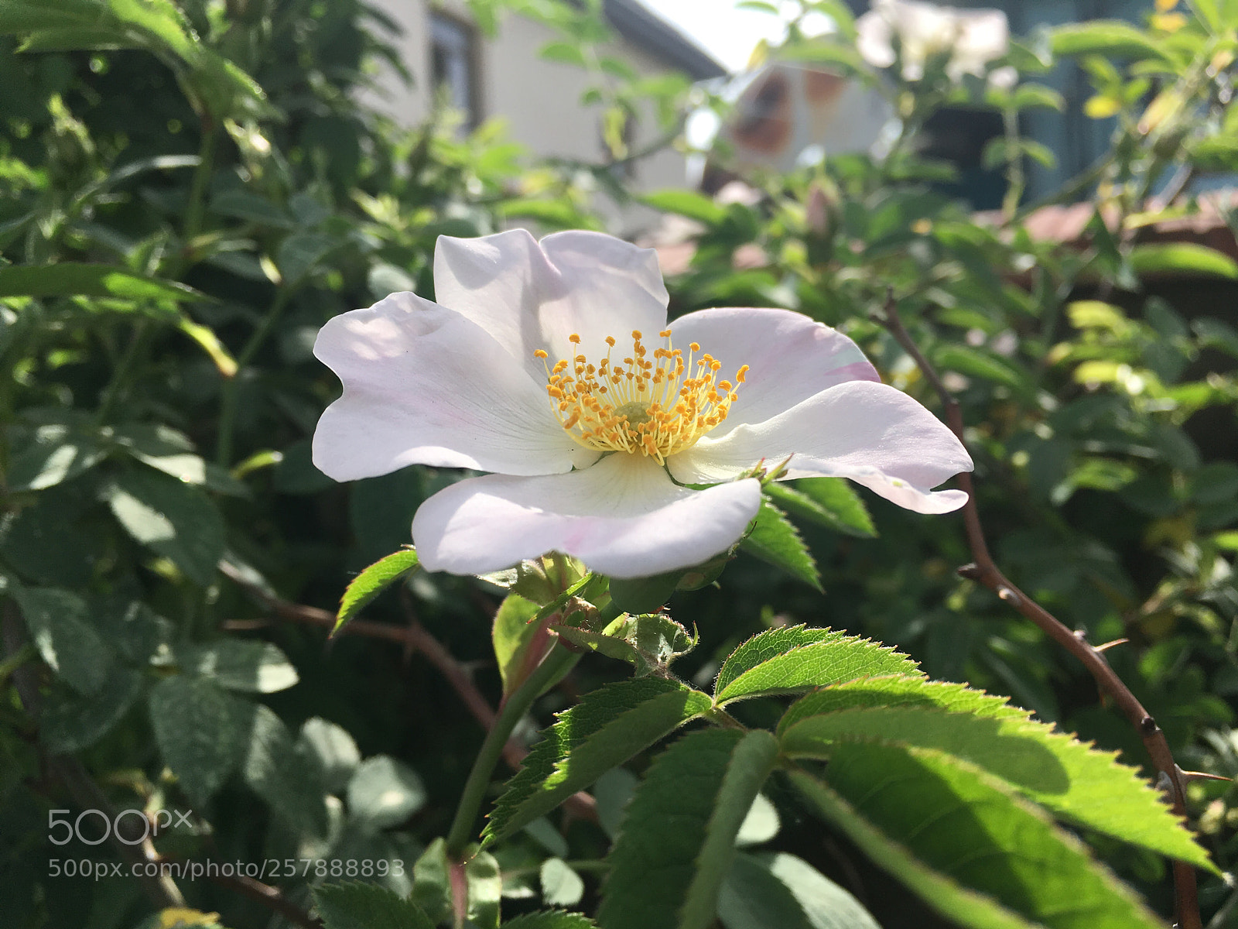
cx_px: 619
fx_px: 1037
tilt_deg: -2.9
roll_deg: +1.7
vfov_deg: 48.2
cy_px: 464
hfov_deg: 61.7
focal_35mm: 29
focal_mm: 4.15
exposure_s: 1/1148
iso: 25
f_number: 2.2
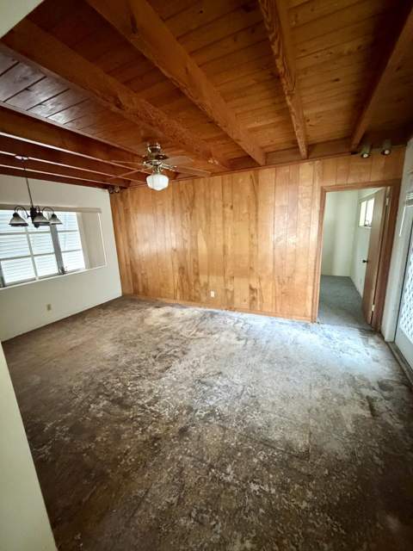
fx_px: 223
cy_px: 276
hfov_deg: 85.7
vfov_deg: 102.1
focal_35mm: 14
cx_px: 206
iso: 1250
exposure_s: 1/50
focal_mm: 2.22
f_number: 2.2
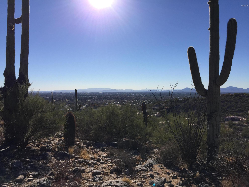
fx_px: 209
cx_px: 124
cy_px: 94
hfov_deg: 61.7
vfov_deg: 48.2
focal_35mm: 29
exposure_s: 1/3300
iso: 32
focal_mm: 4.15
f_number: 2.2
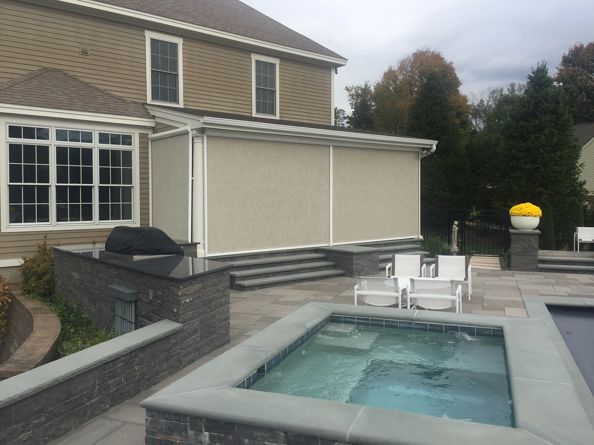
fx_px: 498
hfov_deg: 61.7
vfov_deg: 48.2
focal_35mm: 29
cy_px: 222
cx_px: 297
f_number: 2.2
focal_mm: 4.15
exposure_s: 1/1014
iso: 32
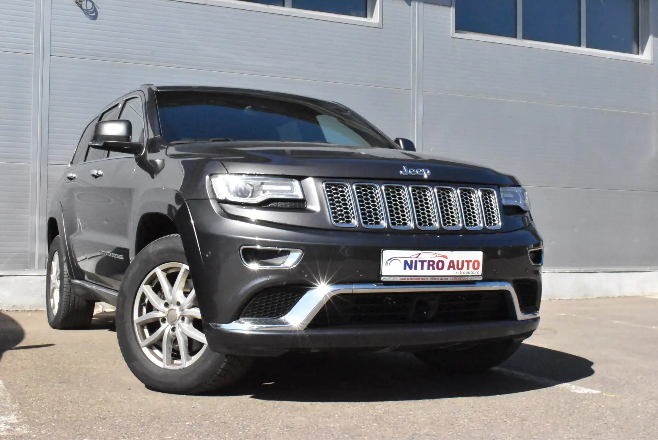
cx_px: 329
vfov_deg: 29.0
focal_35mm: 46
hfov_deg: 42.3
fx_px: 850
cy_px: 220
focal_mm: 31
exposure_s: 1/2500
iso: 12800
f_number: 25
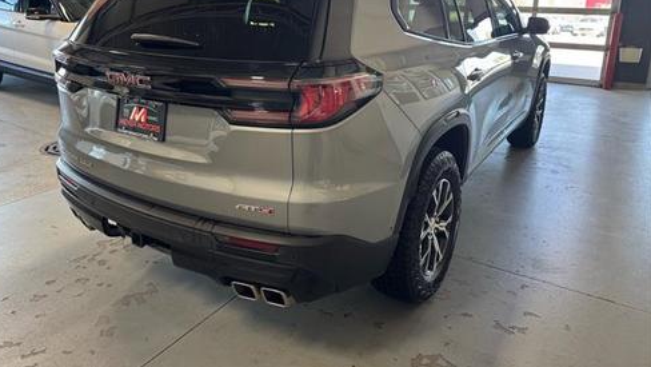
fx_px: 466
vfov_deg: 42.3
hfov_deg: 69.8
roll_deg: -1.0
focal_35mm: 27
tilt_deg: -14.8
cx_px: 317
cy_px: 116
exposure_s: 1/120
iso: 200
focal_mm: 6.76
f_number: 1.78
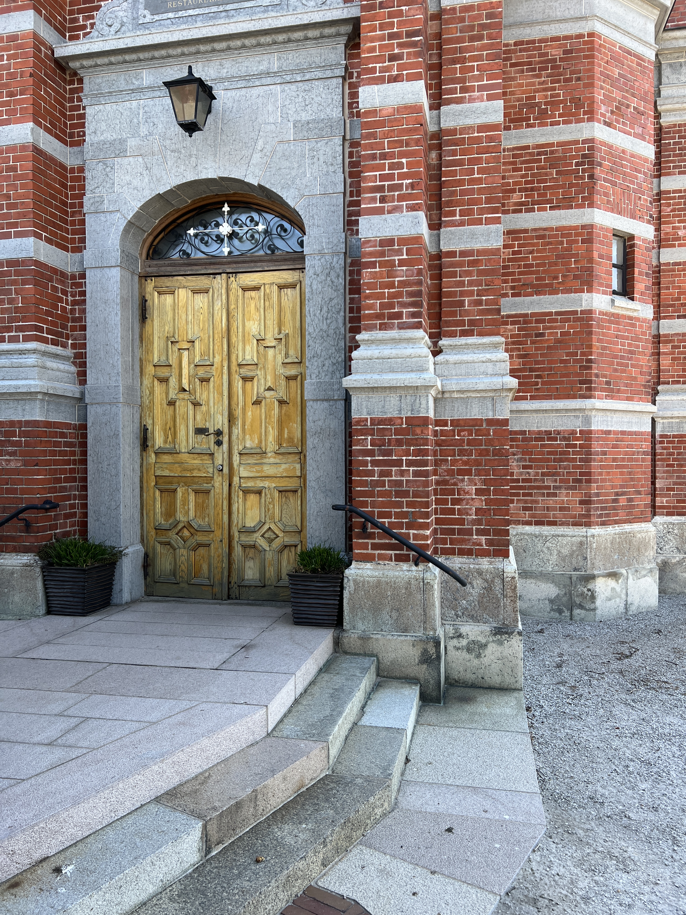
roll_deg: -0.1
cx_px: 343
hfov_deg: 53.1
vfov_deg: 67.3
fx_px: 687
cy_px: 458
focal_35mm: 26
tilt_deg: -0.5
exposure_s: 1/544
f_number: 1.5
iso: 50
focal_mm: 5.7
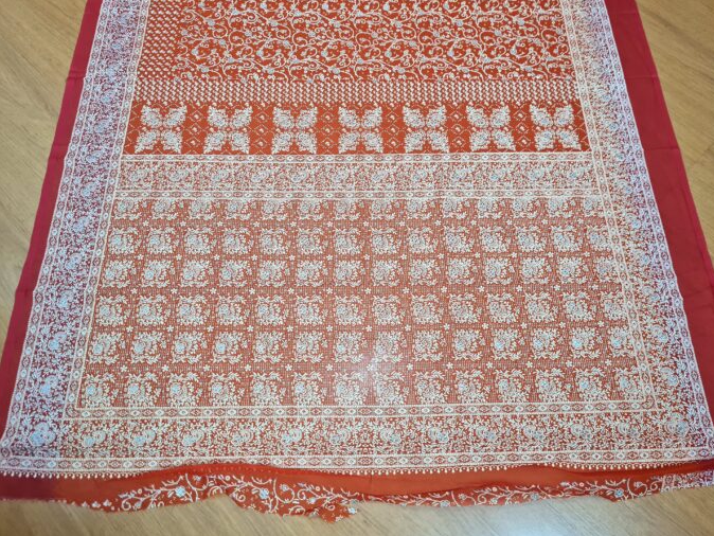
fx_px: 557
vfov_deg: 51.4
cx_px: 353
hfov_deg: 65.3
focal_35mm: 27
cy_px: 259
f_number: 1.8
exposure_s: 1/60
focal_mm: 5.4
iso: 250
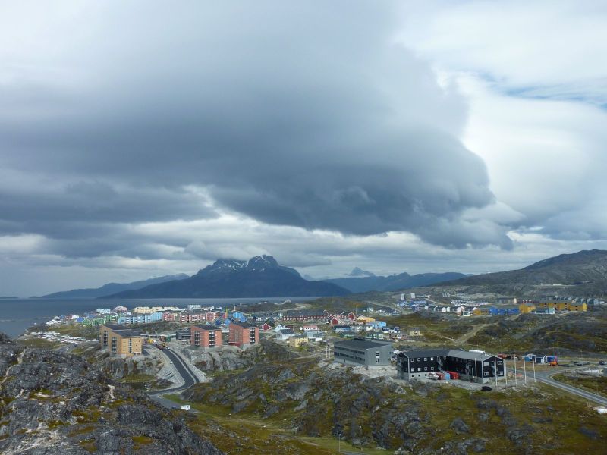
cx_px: 304
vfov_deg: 40.7
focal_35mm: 35
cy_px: 228
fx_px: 614
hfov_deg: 52.6
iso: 80
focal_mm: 5.7
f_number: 5.6
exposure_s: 1/500
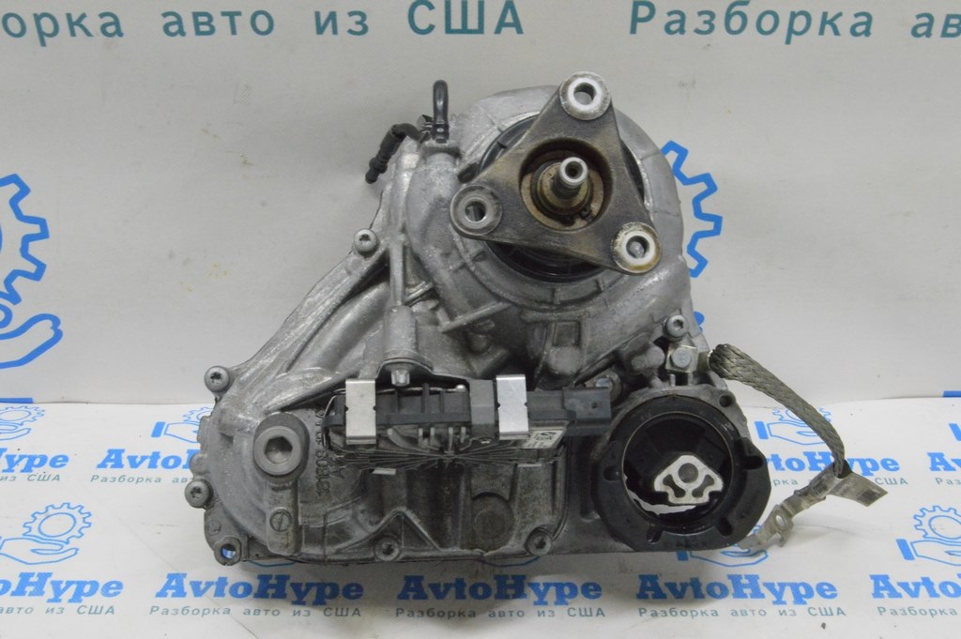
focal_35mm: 42
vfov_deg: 31.8
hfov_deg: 46.4
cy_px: 320
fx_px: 1120
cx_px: 480
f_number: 20
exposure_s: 1/20
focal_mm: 28
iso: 6400
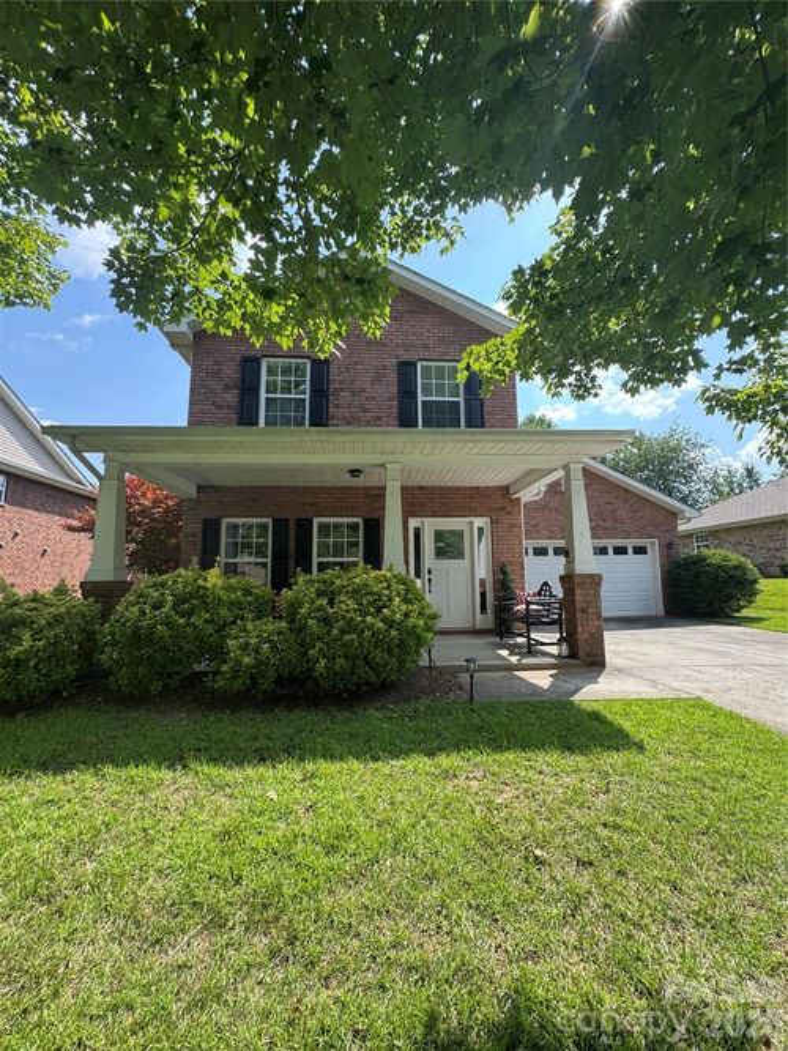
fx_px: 425
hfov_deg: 85.7
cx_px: 394
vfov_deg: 102.1
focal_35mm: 14
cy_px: 526
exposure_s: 1/343
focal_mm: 2.22
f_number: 2.2
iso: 40
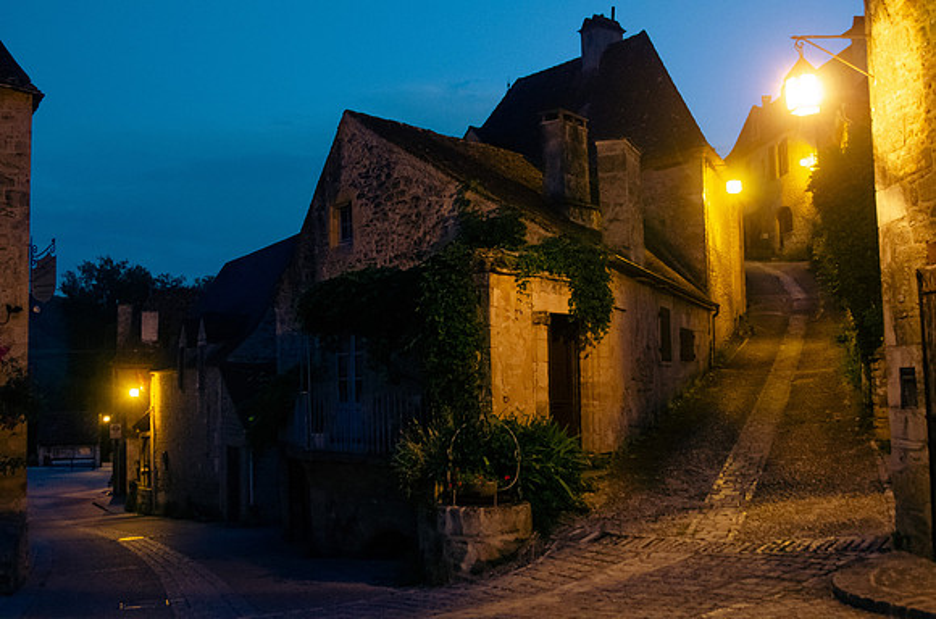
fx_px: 934
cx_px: 468
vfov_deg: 36.7
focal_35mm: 36
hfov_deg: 53.2
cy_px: 310
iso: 1600
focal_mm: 24
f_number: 4
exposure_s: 1/20
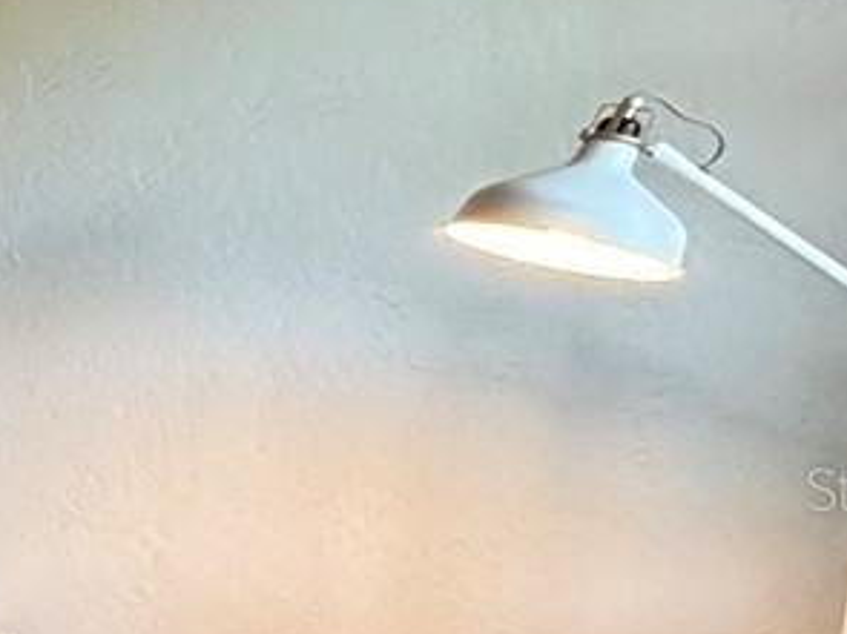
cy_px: 488
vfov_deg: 19.2
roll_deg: +0.3
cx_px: -1220
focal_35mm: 76
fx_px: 1859
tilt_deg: -9.0
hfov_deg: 14.8
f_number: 2.2
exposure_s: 1/60
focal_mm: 2.22
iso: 320
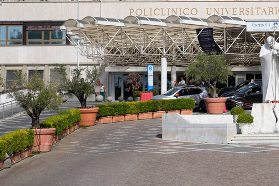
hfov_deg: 14.6
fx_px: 1069
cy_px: 21
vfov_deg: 9.9
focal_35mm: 138
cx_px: 276
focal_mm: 67
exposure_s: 1/5000
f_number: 4
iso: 320
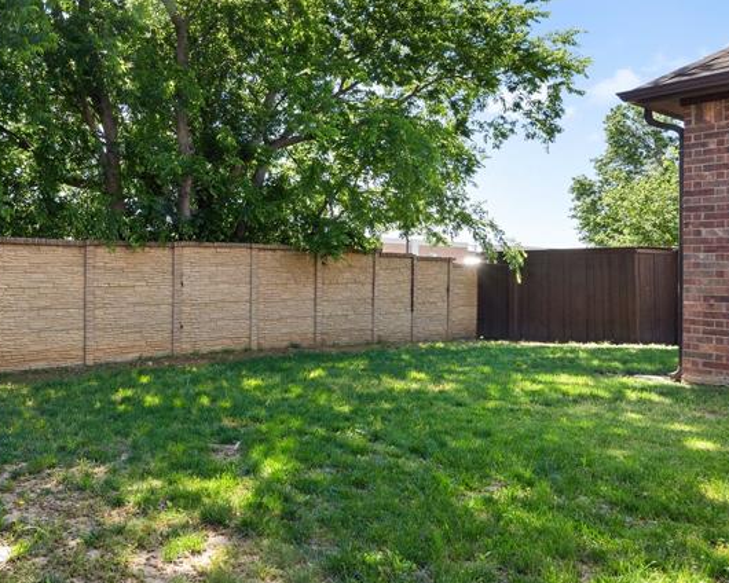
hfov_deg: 57.9
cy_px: 282
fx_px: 626
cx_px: 199
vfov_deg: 50.0
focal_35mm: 29
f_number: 8
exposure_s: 1/160
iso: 500
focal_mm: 16
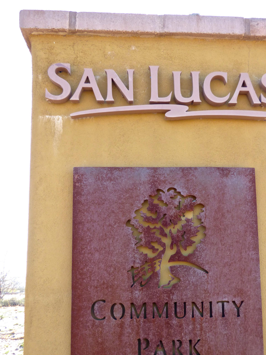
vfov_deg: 45.3
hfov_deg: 35.0
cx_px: 162
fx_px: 420
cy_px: 227
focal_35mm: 41
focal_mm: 5.78
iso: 100
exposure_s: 1/200
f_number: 3.4
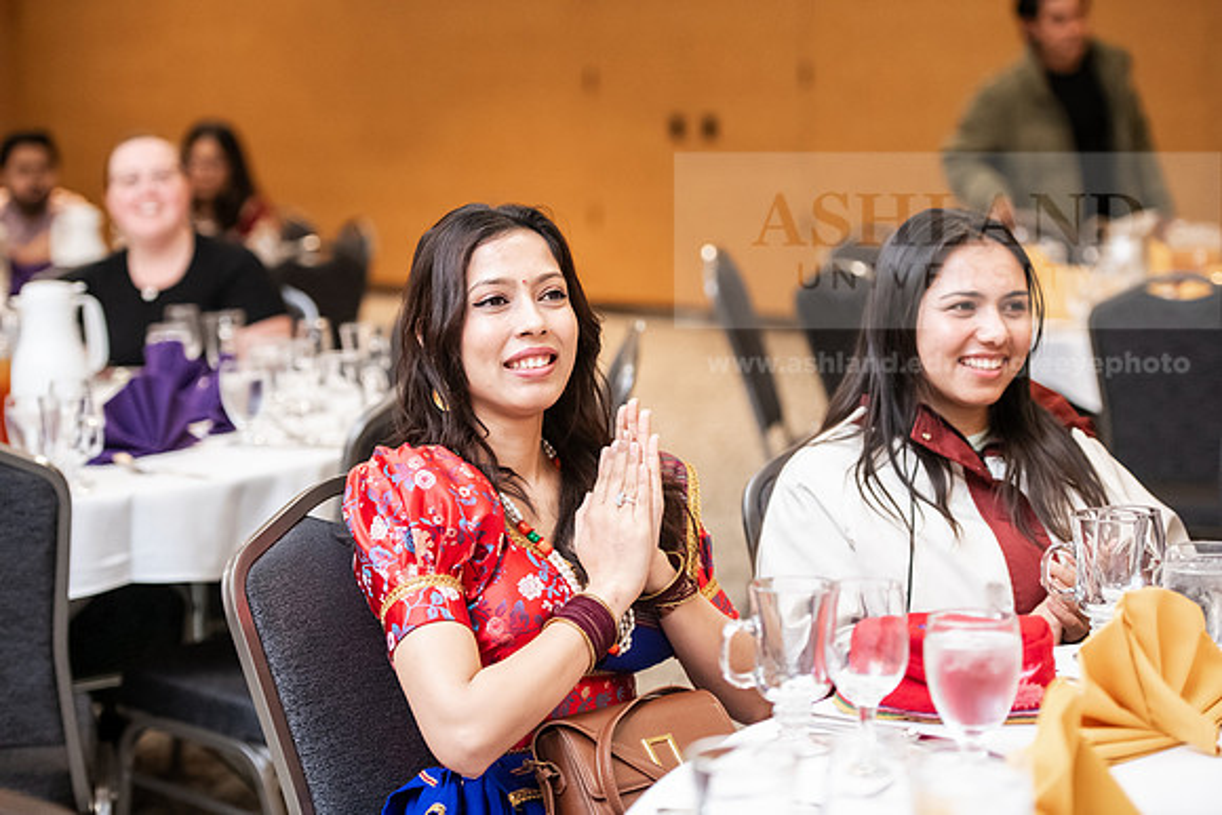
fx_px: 2920
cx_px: 611
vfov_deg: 15.9
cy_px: 408
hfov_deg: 23.6
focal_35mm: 86
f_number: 3.2
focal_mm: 86
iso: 4000
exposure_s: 1/200
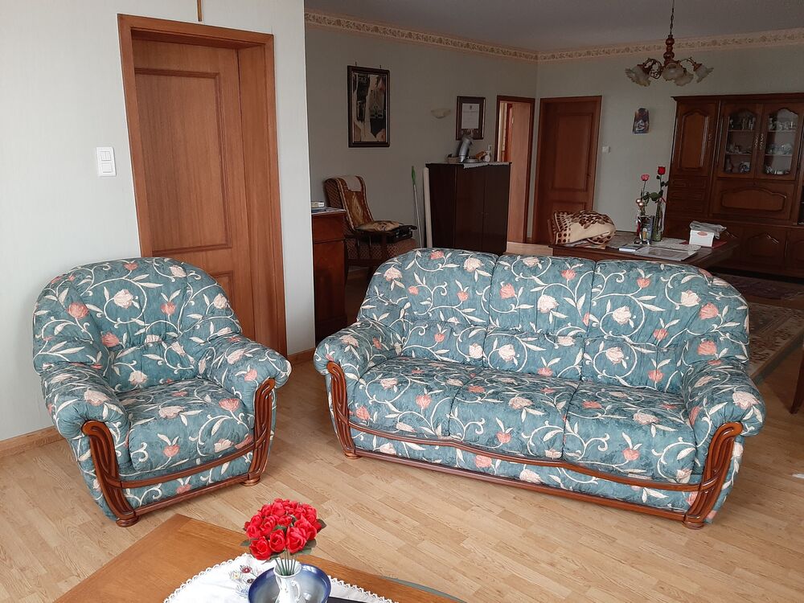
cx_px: 402
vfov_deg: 53.1
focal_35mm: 26
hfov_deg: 67.3
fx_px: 604
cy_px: 302
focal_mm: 3.93
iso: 200
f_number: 1.7
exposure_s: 1/50
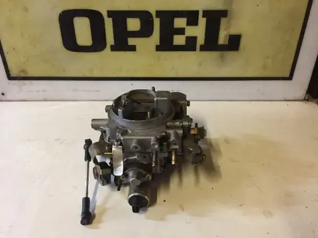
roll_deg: -2.8
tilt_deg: -39.0
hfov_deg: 61.7
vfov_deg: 48.2
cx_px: 159
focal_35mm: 29
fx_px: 266
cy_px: 119
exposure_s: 1/33
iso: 250
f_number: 2.2
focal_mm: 4.15
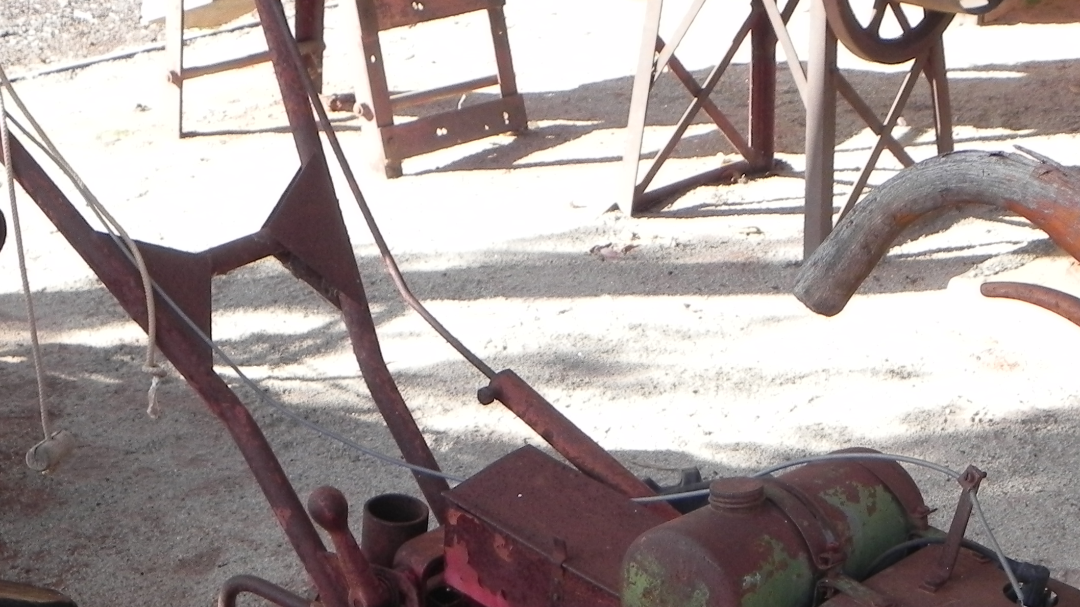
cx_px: 651
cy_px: 649
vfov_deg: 15.3
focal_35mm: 77
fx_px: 2205
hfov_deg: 27.5
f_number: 5
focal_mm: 7.3
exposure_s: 1/207
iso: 160
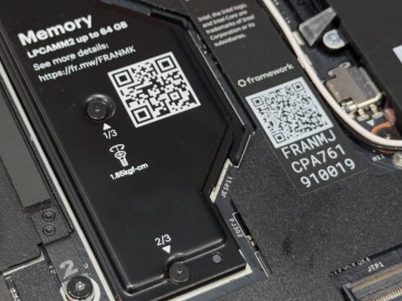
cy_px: 110
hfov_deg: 19.2
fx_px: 1184
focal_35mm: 102
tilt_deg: -55.3
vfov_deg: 14.5
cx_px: 156
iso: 500
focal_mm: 6.76
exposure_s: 1/30
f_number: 1.78
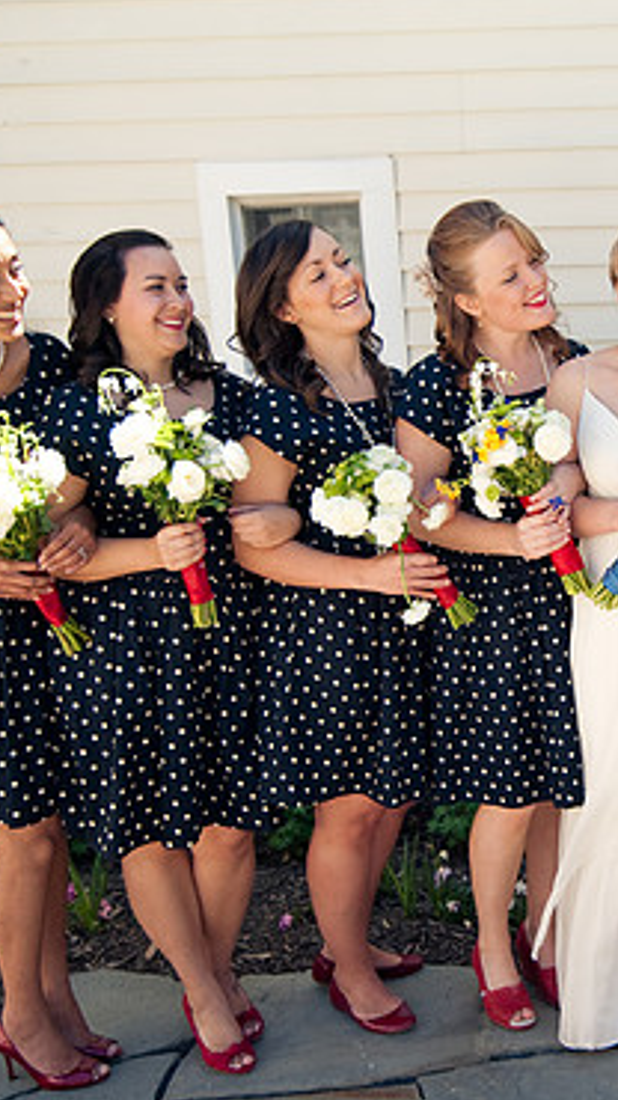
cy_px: 538
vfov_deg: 49.4
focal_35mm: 41
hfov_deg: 26.7
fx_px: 1195
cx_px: 674
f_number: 2.8
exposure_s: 1/1600
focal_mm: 25
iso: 200
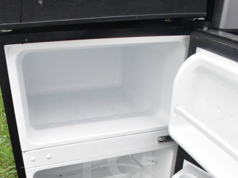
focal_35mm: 40
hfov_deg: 46.8
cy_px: 171
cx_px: 117
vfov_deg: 33.4
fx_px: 275
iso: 6400
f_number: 14
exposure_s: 1/800
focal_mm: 18
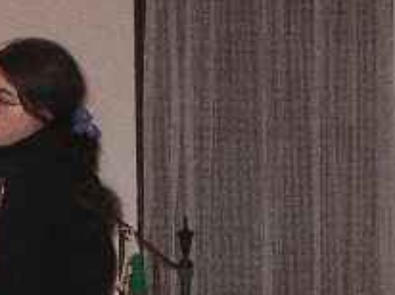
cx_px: -21
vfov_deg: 10.1
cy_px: 354
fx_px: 1641
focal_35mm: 144
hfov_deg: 13.5
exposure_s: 1/40
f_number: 2.8
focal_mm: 7.8
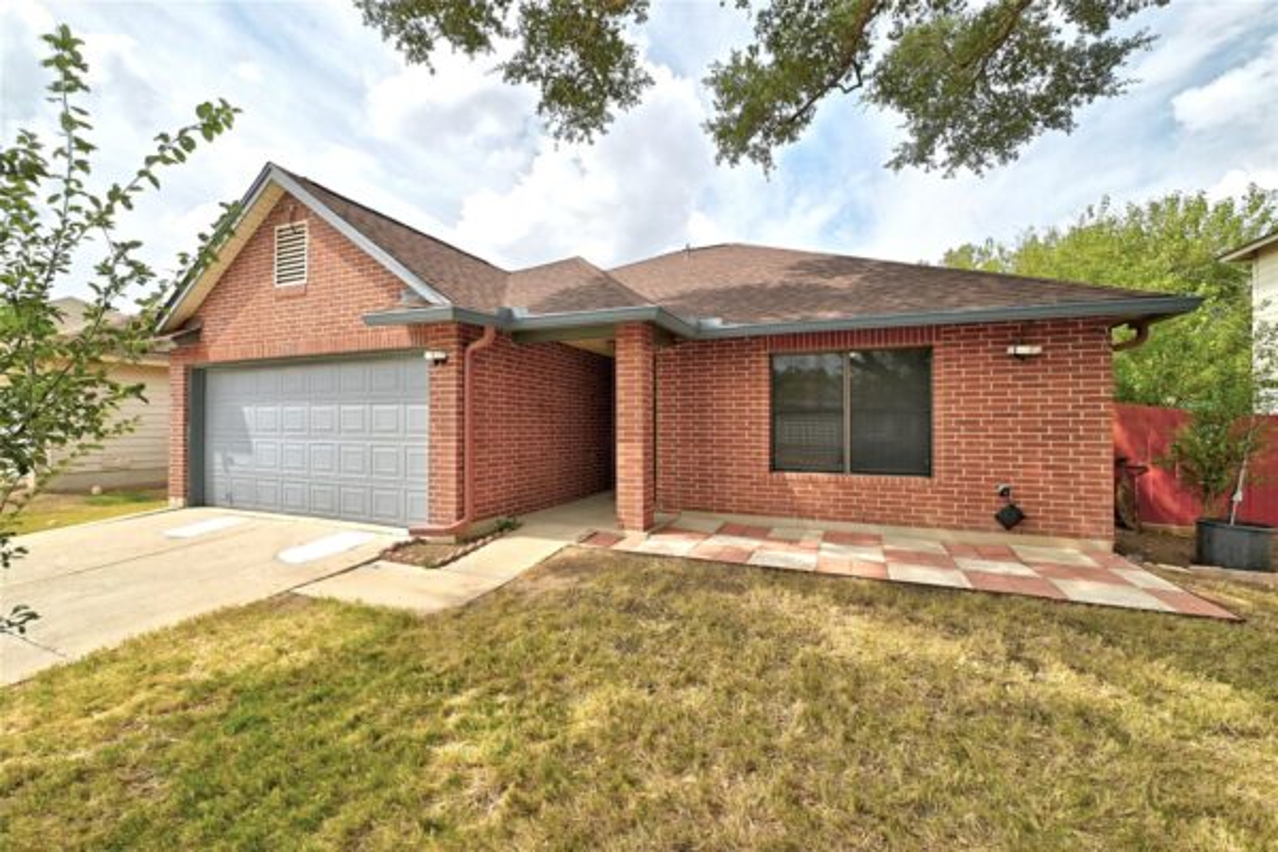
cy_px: 426
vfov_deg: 81.2
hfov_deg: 104.3
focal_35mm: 14
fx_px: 497
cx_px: 639
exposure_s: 1/250
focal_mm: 14
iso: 400
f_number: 10
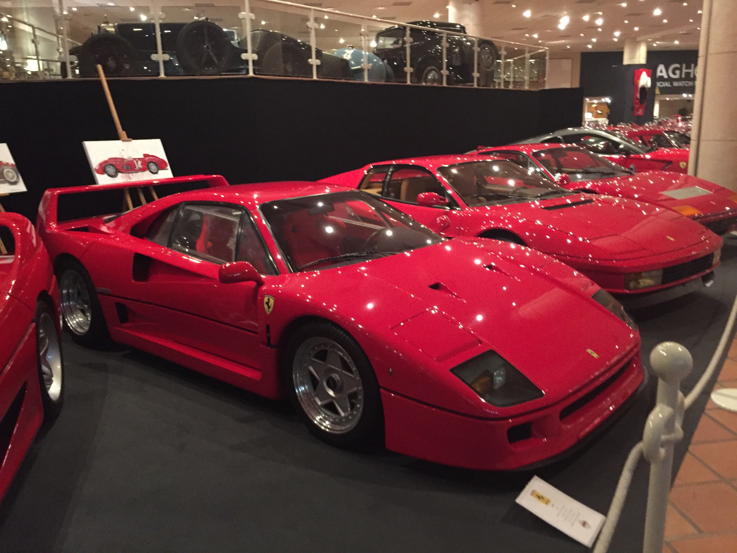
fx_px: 617
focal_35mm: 29
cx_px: 368
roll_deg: +0.9
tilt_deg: -13.5
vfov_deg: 48.2
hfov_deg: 61.7
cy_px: 276
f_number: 2.2
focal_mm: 4.15
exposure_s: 1/17
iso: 500
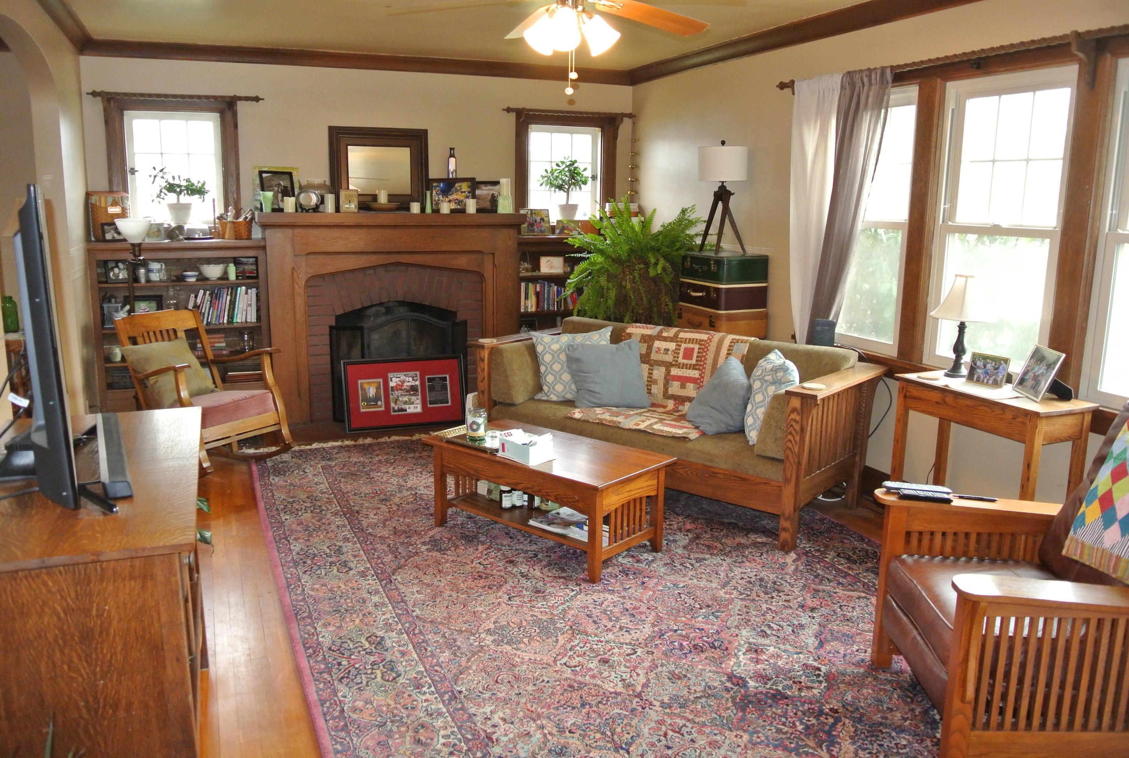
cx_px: 564
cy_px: 379
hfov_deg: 67.3
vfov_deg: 48.1
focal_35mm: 27
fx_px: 848
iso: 640
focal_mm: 10
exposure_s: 1/60
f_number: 3.5
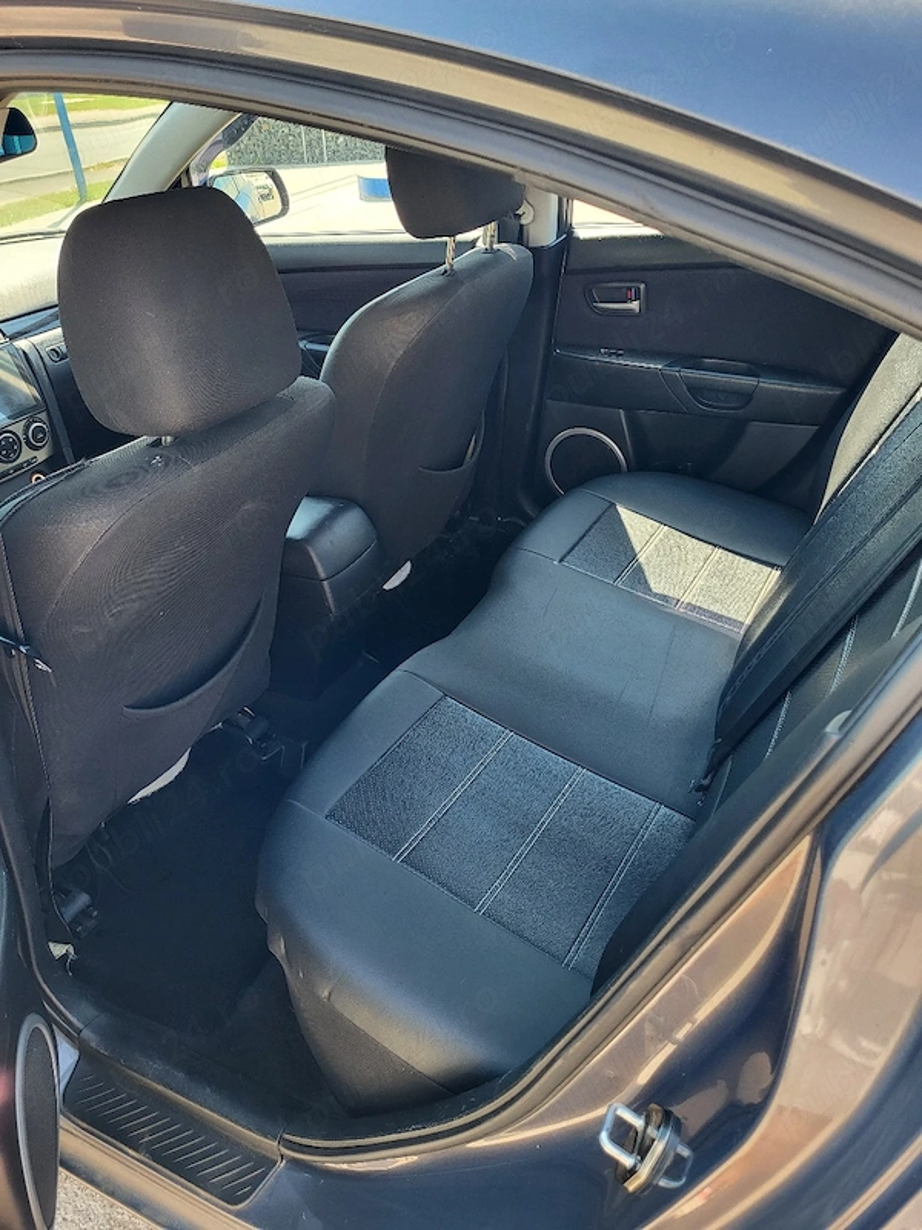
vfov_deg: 67.3
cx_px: 461
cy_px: 615
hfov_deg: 53.1
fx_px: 923
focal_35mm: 26
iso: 40
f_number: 1.8
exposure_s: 1/109
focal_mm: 5.4
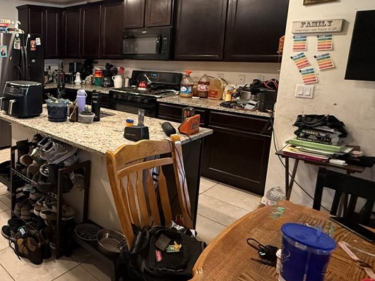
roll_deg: +0.4
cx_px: 24
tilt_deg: -9.0
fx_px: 292
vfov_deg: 50.6
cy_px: 98
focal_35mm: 27
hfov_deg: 54.9
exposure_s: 1/60
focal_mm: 2.22
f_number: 2.2
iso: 320
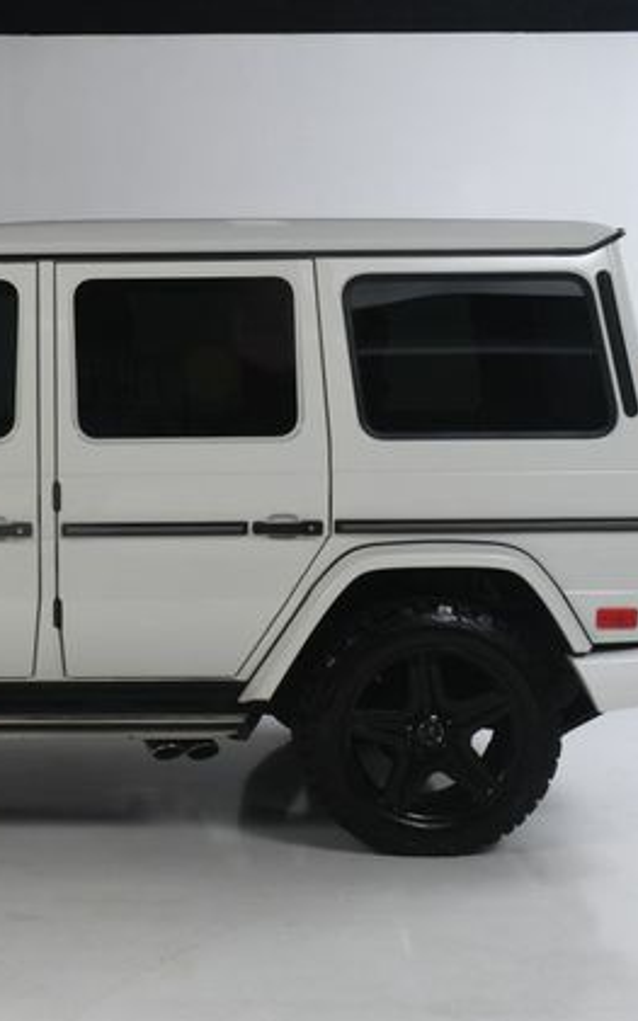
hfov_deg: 20.3
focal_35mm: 62
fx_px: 1725
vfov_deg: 33.0
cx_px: 5
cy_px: 509
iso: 100
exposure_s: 1/160
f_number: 14
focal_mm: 20
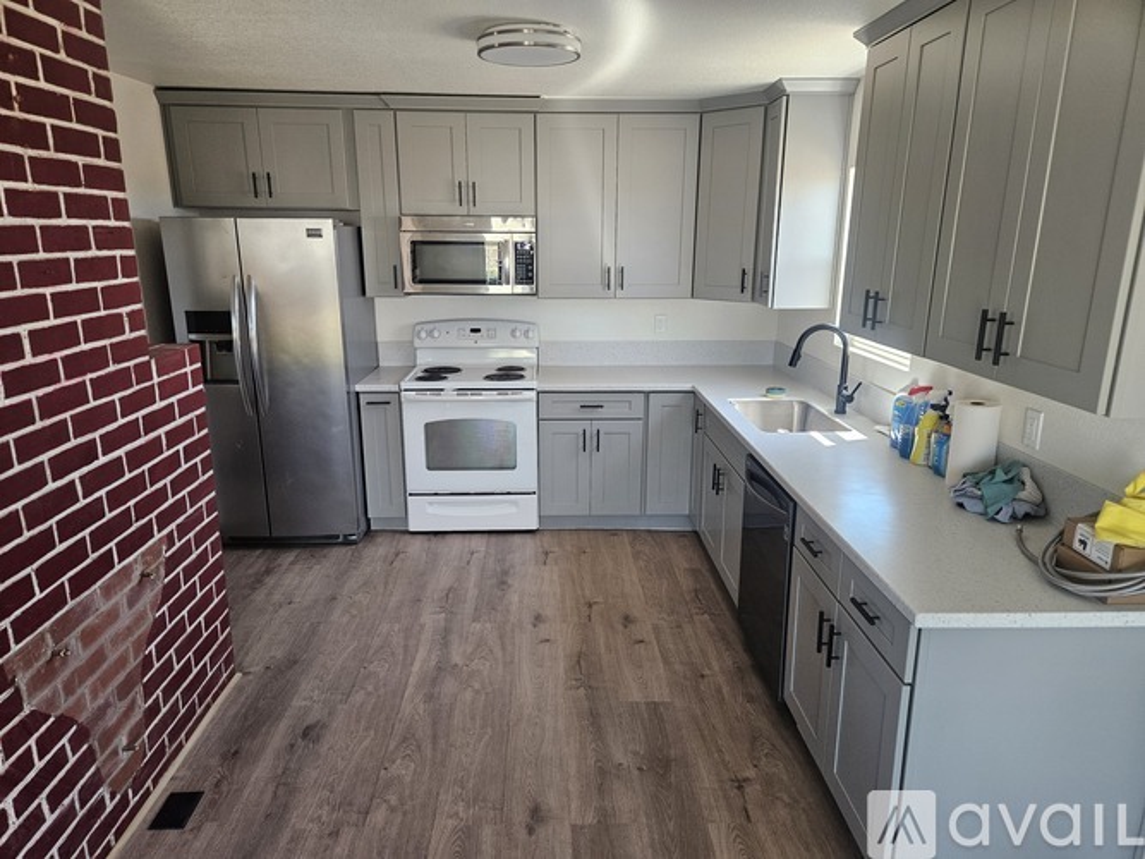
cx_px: 572
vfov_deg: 58.9
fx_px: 761
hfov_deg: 73.9
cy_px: 430
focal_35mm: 23
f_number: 1.8
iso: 250
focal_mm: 5.4
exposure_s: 1/207
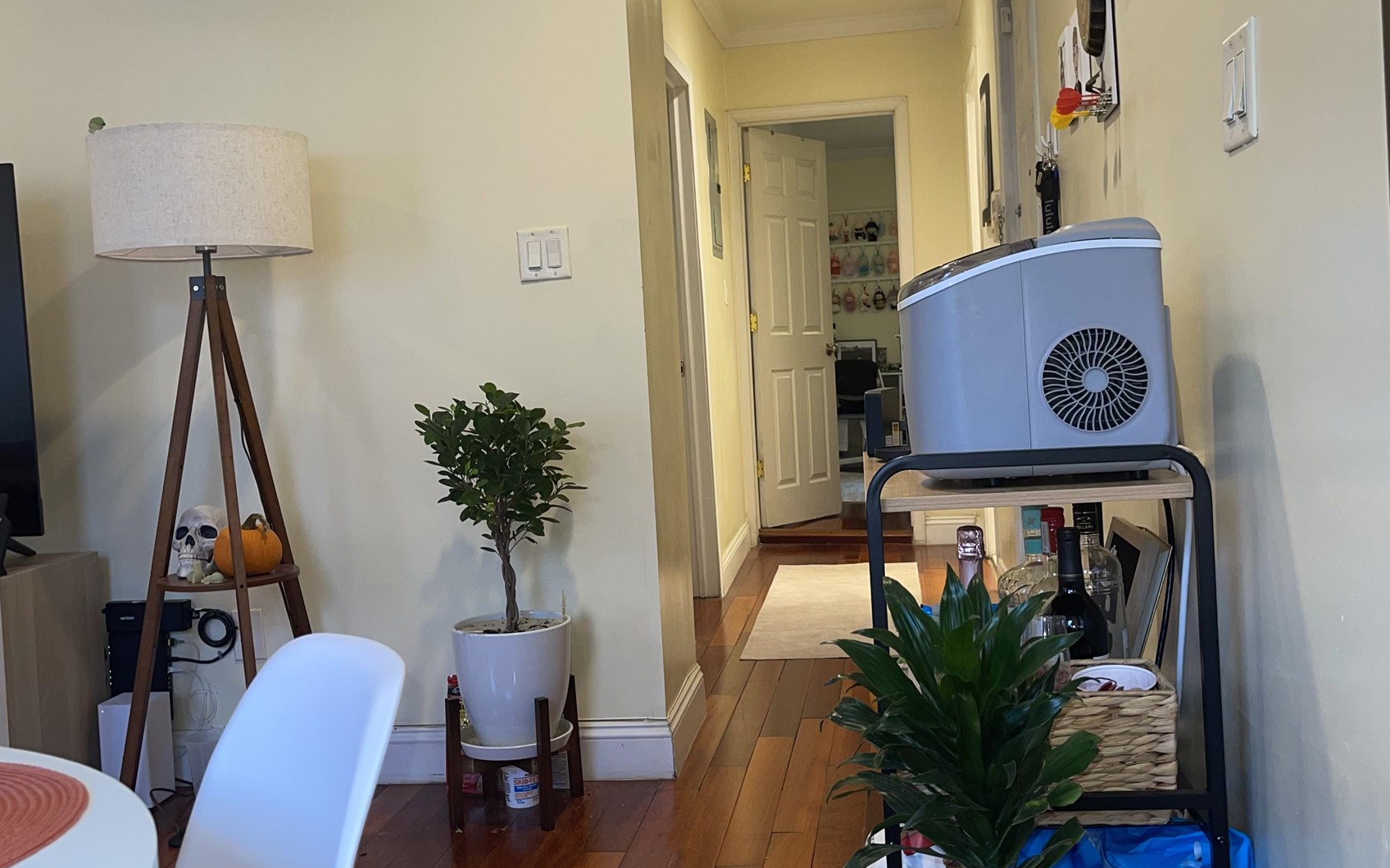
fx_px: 1364
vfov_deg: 35.3
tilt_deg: -2.8
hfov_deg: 54.0
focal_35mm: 36
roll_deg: +3.9
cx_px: 698
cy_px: 399
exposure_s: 1/30
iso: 50
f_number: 1.6
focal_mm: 5.1
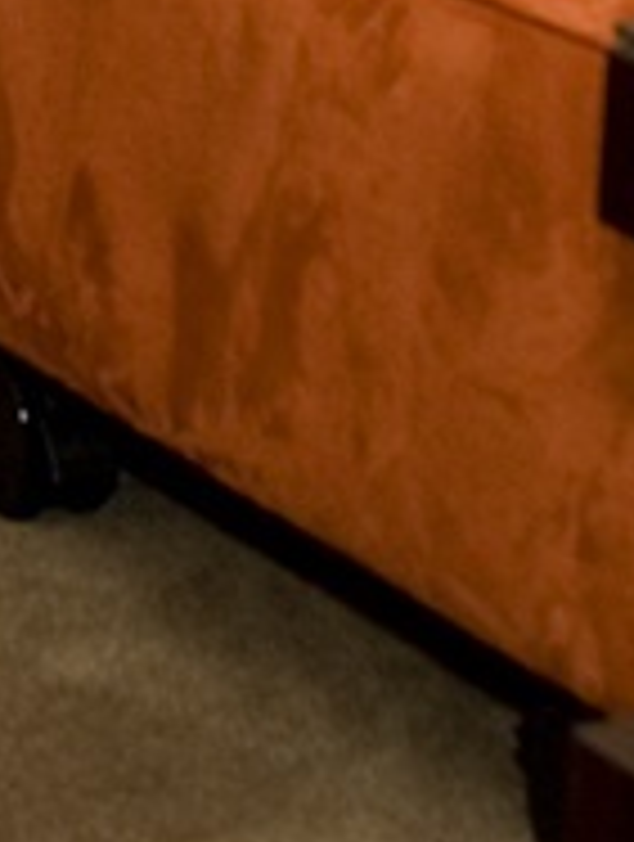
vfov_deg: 9.1
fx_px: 5052
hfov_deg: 7.2
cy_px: -637
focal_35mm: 208
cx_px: 148
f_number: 4
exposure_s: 1/60
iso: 200
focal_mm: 27
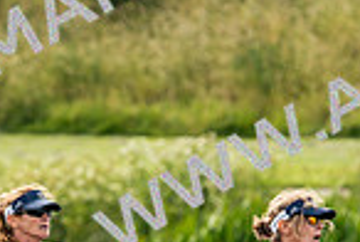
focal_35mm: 1448
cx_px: -86
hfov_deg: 1.4
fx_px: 14509
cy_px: 290
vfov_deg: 1.0
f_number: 6.3
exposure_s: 1/2000
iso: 500
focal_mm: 365
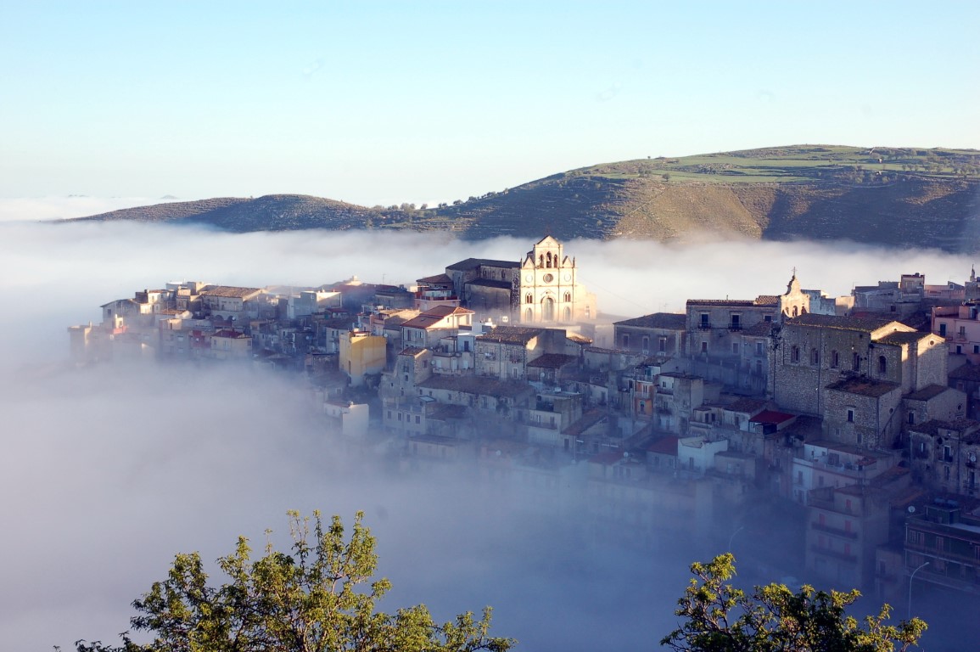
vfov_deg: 26.4
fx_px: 1387
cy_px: 326
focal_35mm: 51
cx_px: 490
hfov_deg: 38.9
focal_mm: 34
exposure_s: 1/200
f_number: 10
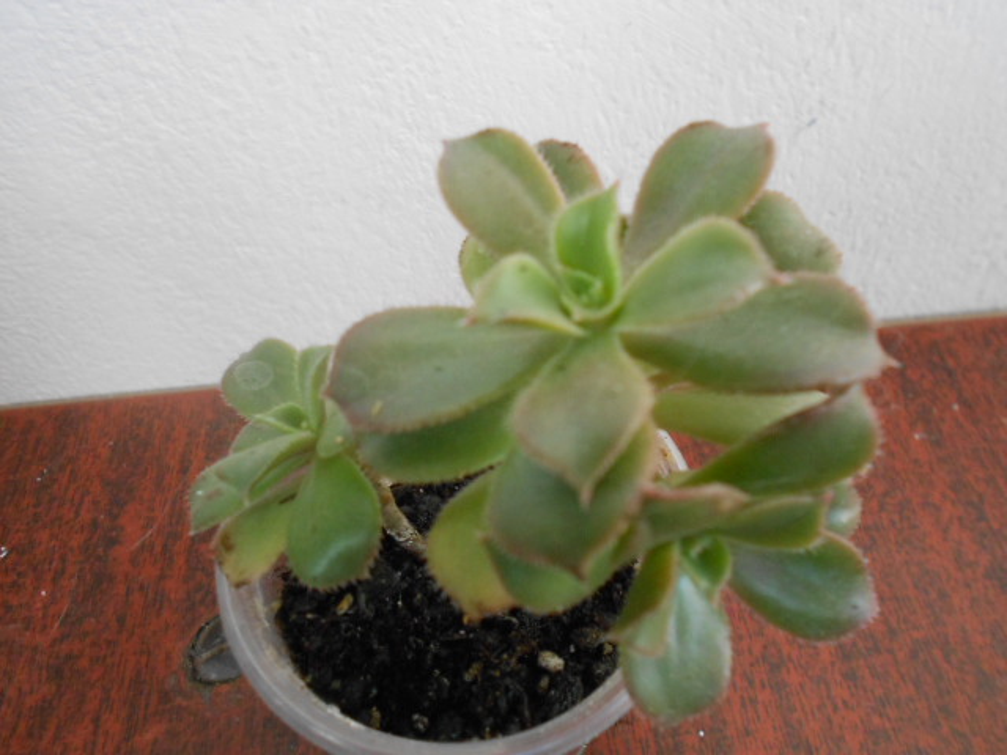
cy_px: 378
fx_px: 844
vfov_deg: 48.2
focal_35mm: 29
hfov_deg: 61.7
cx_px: 504
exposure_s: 1/30
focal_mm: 5.3
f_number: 3.4
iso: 320
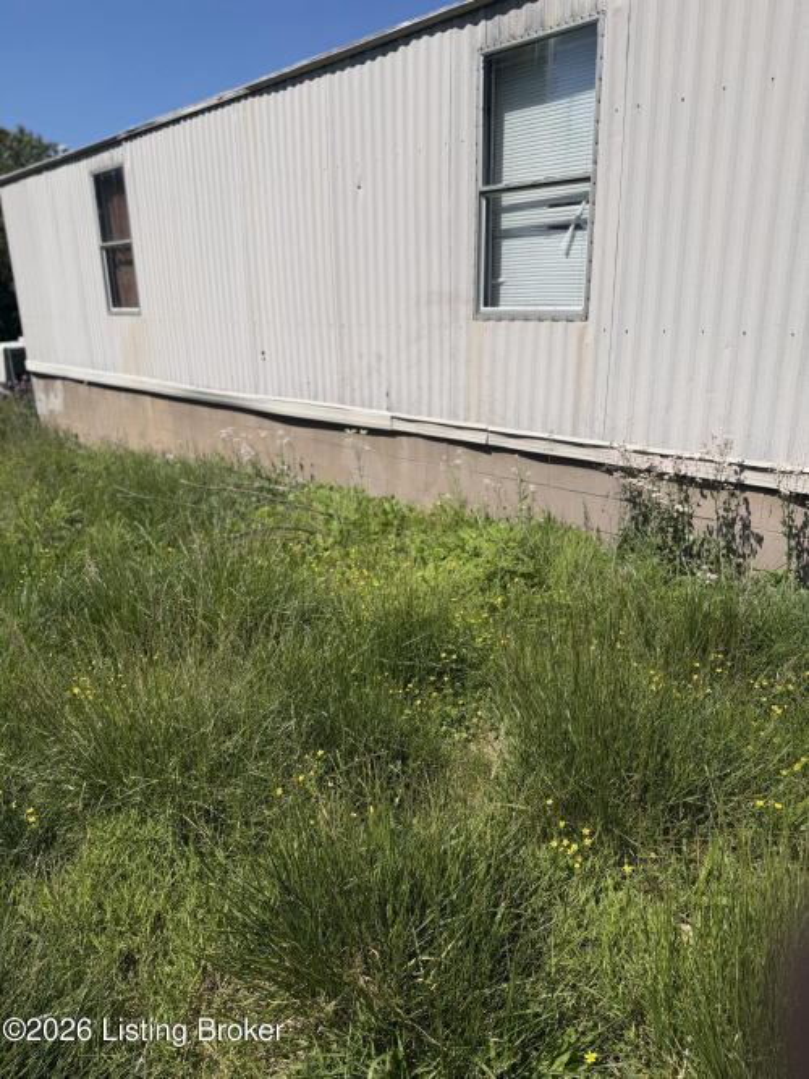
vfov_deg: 71.6
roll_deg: +1.4
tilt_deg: -17.7
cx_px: 404
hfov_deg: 56.8
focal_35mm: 24
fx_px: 748
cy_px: 540
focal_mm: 6.76
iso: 80
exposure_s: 1/6711
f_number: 1.78
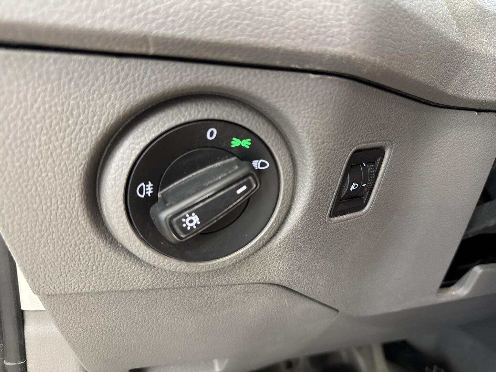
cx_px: 248
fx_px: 344
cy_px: 186
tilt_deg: -12.2
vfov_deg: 56.8
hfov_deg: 71.6
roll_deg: -3.1
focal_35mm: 24
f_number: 1.78
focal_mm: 6.76
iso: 800
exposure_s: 1/50
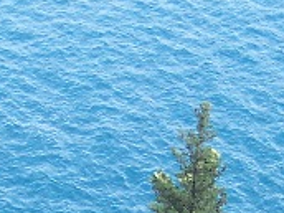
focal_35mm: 177
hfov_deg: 11.2
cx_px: 107
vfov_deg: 8.2
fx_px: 1452
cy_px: 338
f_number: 2.8
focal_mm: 8
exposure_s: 1/250
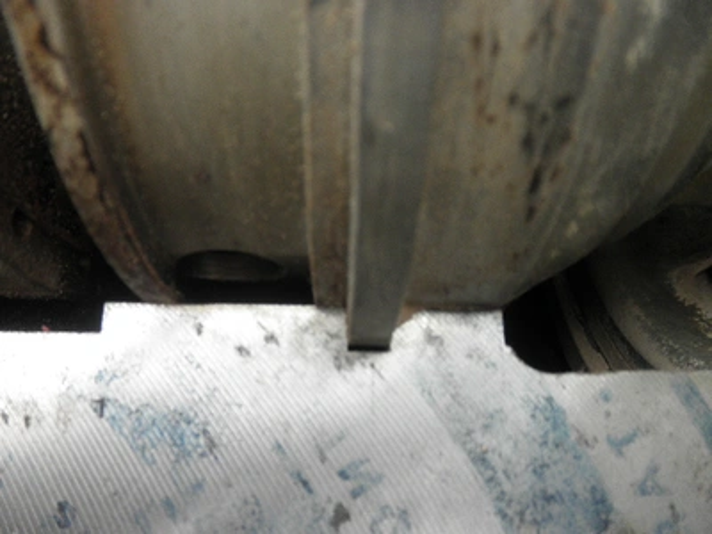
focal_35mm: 28
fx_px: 576
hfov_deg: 63.4
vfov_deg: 49.7
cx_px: 356
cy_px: 267
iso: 100
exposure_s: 1/50
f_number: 3
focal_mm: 5
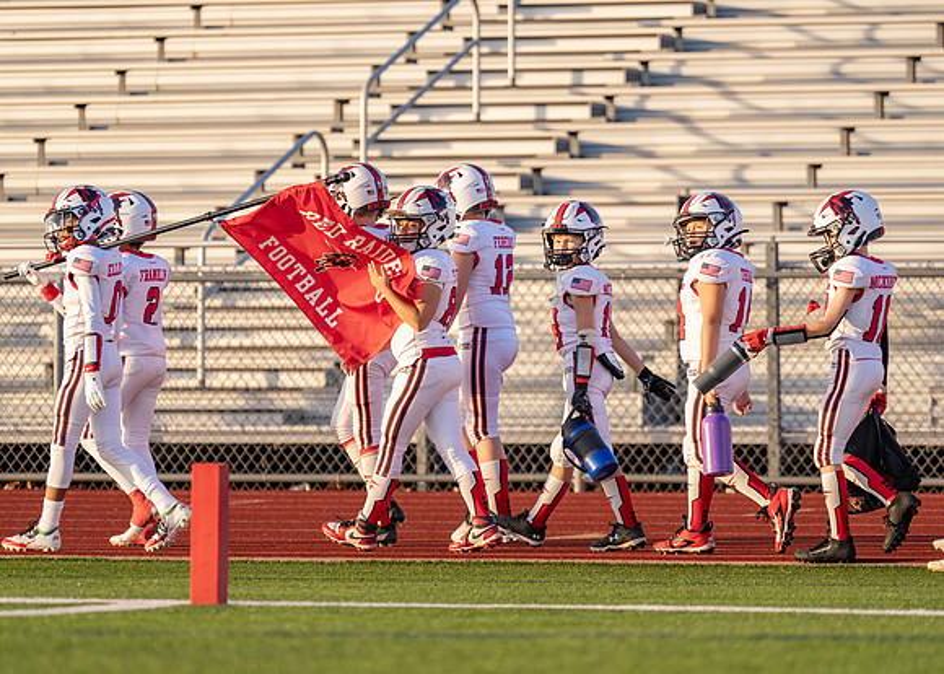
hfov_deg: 6.6
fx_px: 8200
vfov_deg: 4.7
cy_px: 340
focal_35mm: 306
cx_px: 445
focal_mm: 259
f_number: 4
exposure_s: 1/1250
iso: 640
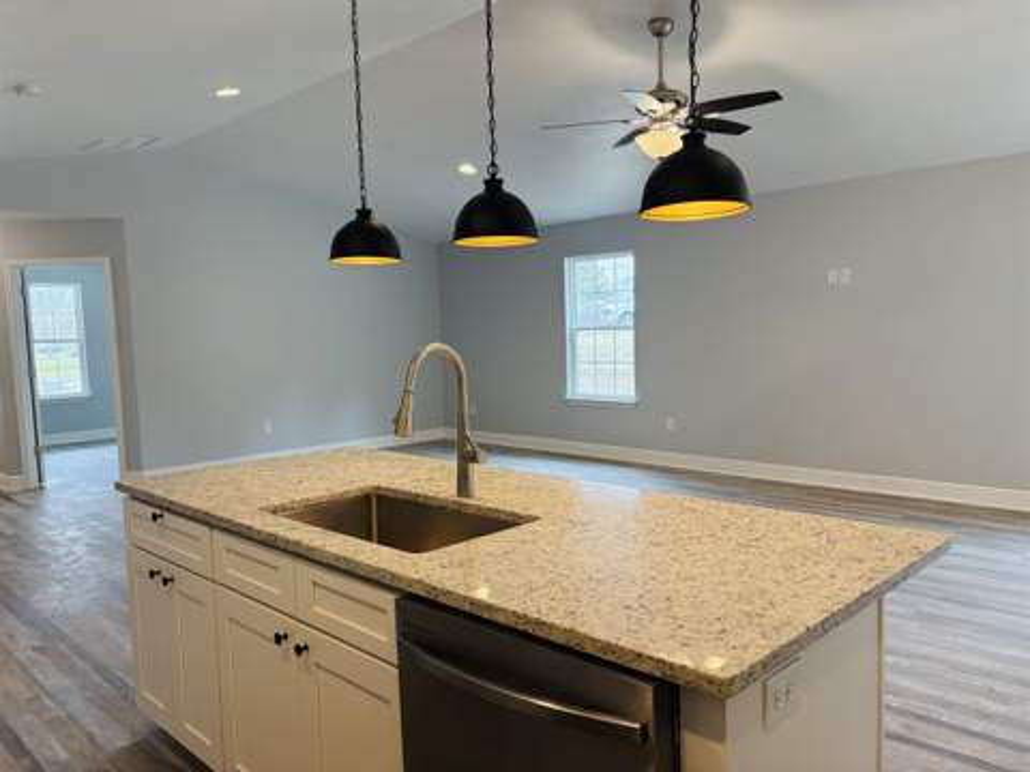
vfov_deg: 53.1
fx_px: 774
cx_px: 515
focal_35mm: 26
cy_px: 386
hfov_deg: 67.3
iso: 125
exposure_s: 1/141
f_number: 1.6
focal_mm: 5.96
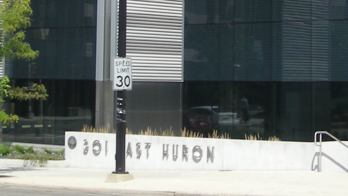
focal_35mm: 132
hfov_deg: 16.2
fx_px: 1218
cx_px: 269
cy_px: -159
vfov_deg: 8.8
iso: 50
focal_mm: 5.7
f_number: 5.7
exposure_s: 1/163
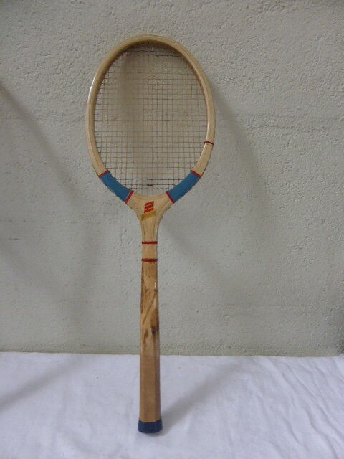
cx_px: 172
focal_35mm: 25
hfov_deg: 54.9
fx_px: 331
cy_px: 230
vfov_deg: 69.4
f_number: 3.3
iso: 320
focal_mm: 4.3
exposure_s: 1/125
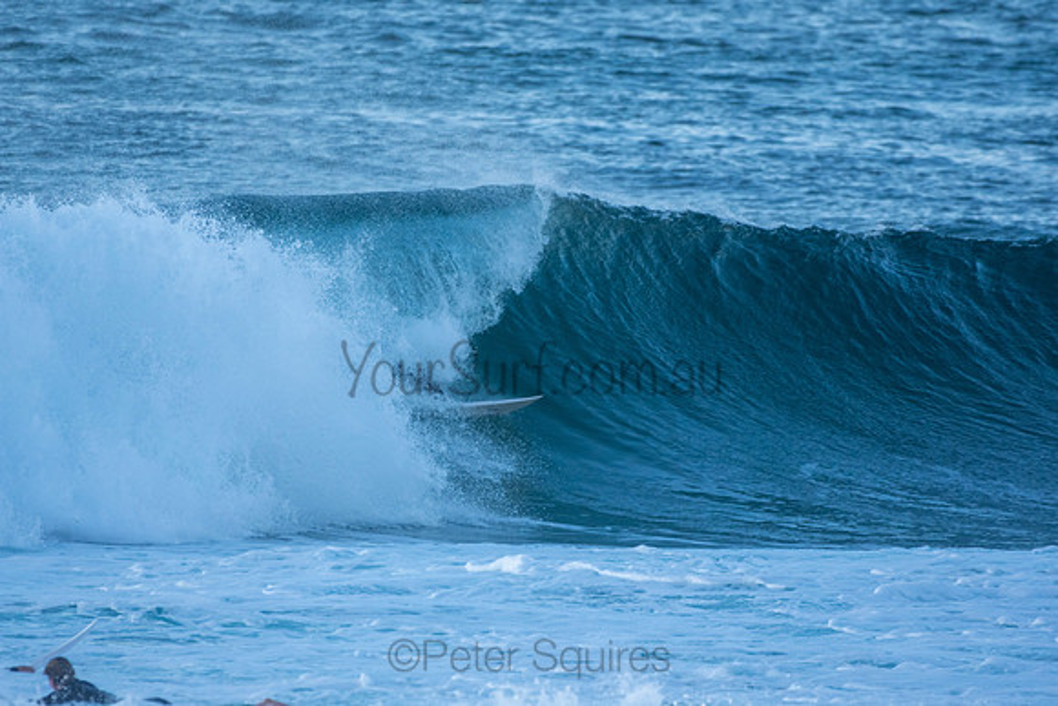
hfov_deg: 2.7
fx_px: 22046
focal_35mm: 750
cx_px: 529
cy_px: 353
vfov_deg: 1.8
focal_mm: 500
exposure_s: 1/1600
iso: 800
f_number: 5.6
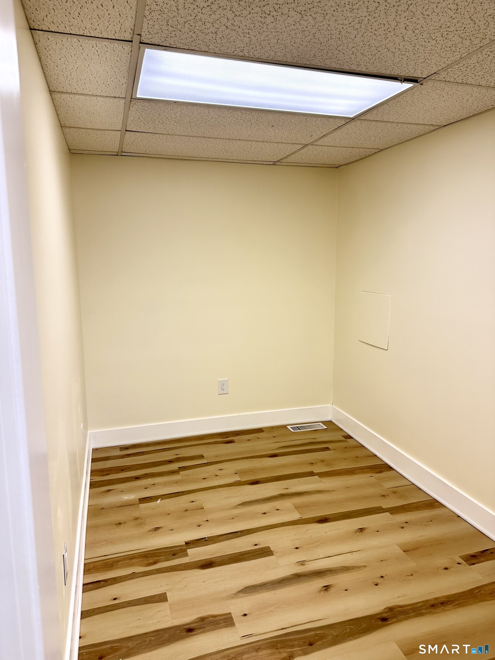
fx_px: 458
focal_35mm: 24
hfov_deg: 56.8
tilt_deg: -7.9
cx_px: 248
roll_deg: -0.8
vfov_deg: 71.6
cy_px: 330
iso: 100
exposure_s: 1/120
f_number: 1.78
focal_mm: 6.86
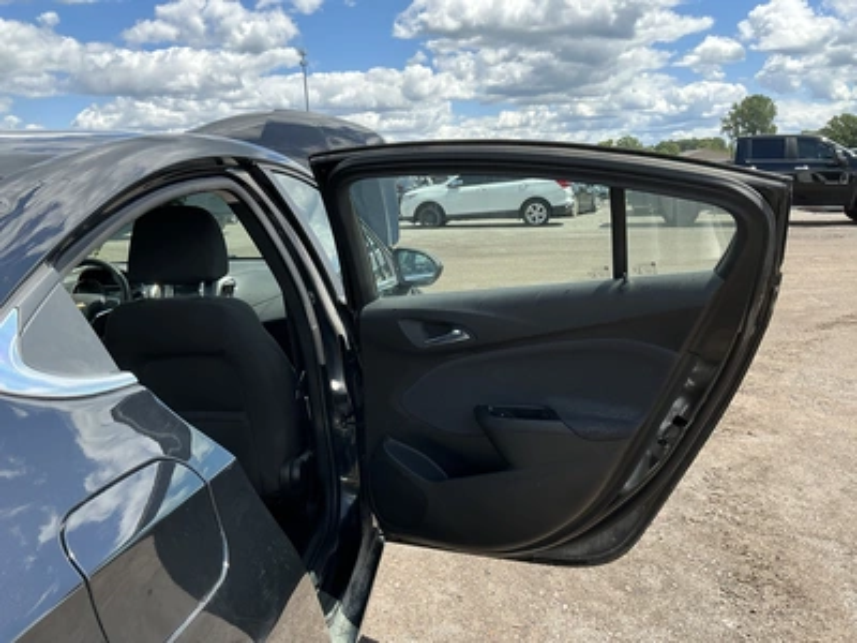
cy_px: 322
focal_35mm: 28
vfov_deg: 49.7
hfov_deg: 63.4
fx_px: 693
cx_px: 428
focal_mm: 3
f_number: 1.8
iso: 25
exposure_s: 1/883
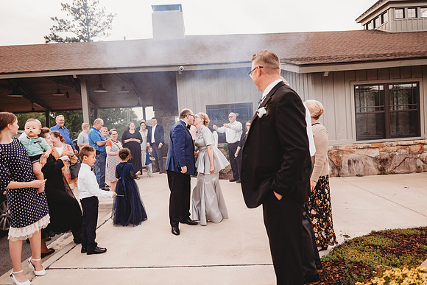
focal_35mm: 24
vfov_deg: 53.2
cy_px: 142
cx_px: 214
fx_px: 285
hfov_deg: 73.7
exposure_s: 1/200
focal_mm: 24
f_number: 2.5
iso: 160
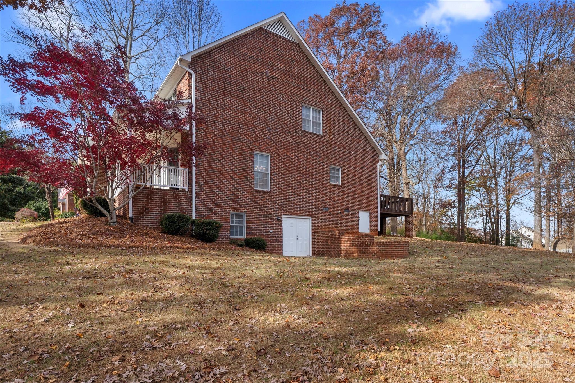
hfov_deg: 81.2
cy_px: 192
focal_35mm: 21
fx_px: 335
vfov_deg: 59.5
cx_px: 288
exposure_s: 1/200
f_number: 9
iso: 250
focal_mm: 14
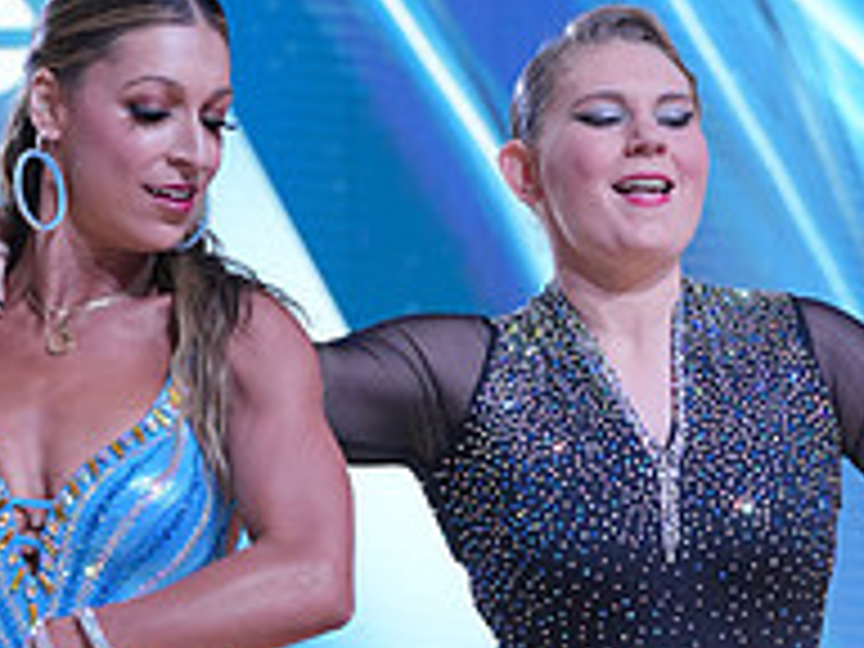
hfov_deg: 6.7
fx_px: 7413
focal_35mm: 297
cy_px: 1048
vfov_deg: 5.0
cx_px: 448
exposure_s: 1/400
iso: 1250
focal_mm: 102
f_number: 5.6
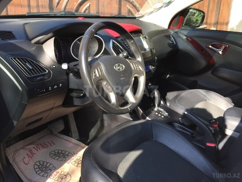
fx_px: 203
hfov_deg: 61.7
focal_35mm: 29
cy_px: 91
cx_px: 121
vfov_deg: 48.2
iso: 32
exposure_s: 1/206
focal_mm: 4.15
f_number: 2.2
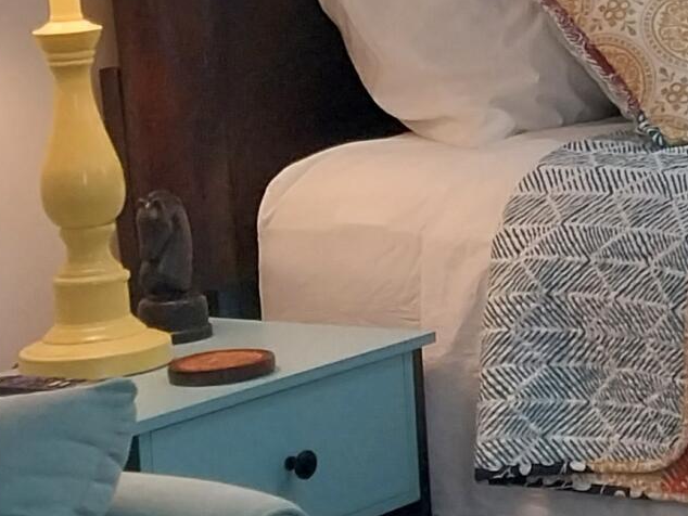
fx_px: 2446
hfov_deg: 13.4
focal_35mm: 123
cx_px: 1438
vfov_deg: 11.9
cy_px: -15
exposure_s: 1/60
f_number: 1.8
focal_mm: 4
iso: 125
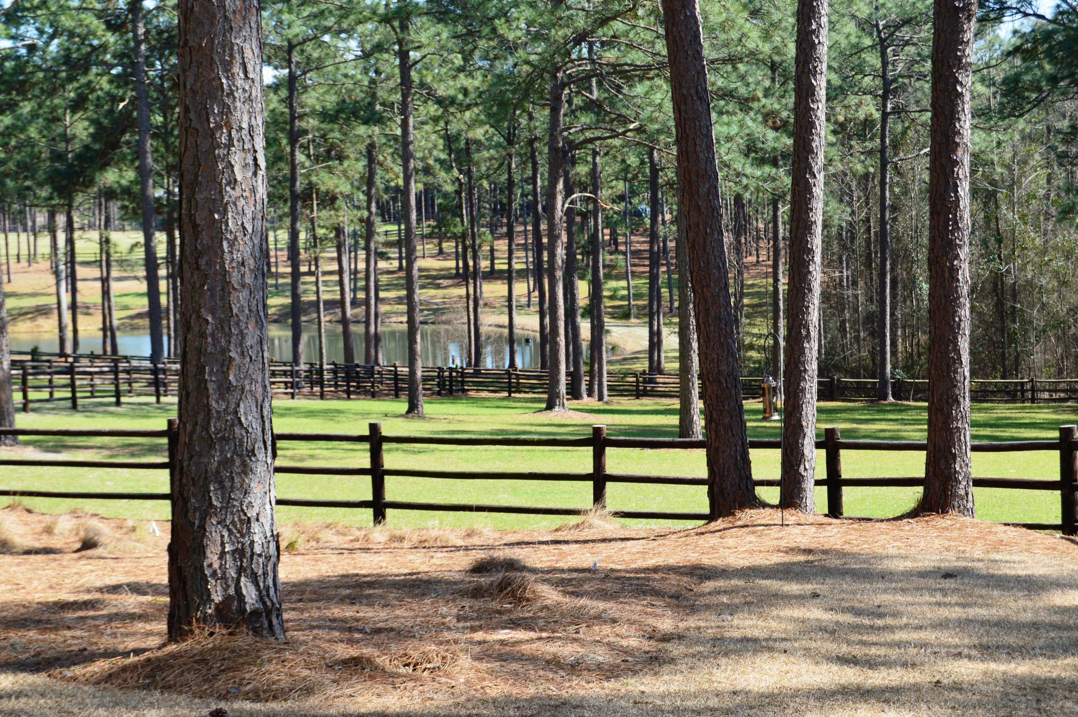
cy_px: 358
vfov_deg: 18.1
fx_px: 2244
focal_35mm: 75
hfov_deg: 27.0
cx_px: 539
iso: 400
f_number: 10
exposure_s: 1/320
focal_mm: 50
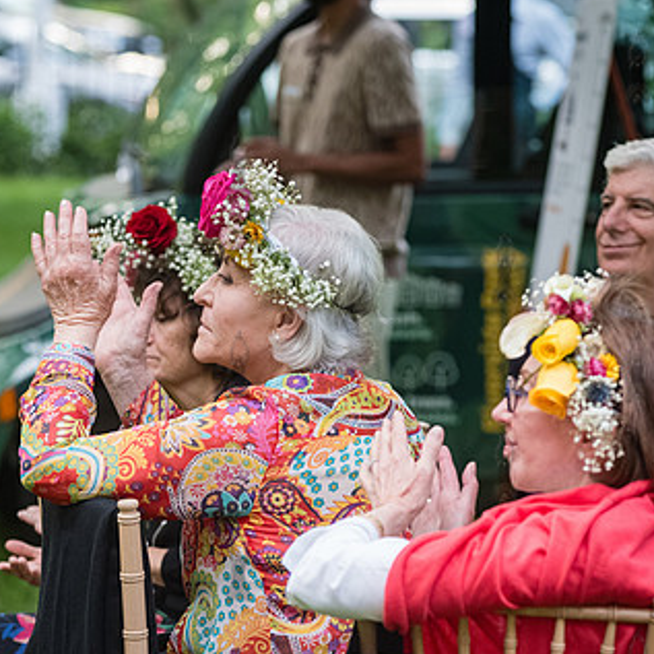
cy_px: 366
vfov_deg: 8.3
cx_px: 237
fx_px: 4489
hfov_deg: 8.3
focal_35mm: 210
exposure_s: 1/250
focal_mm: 135
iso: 4000
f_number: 4.5
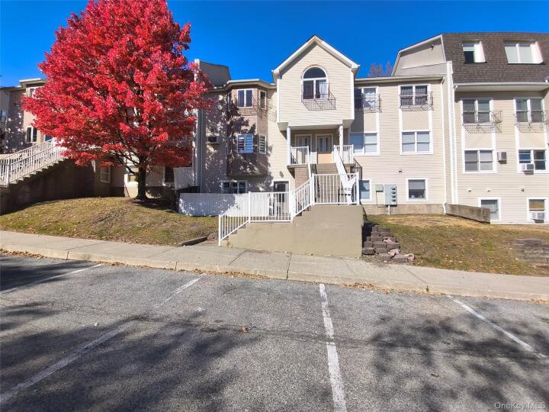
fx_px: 254
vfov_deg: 78.1
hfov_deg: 94.5
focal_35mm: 16
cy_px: 206
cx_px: 274
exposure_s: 1/1765
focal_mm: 1.46
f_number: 2.2
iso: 32
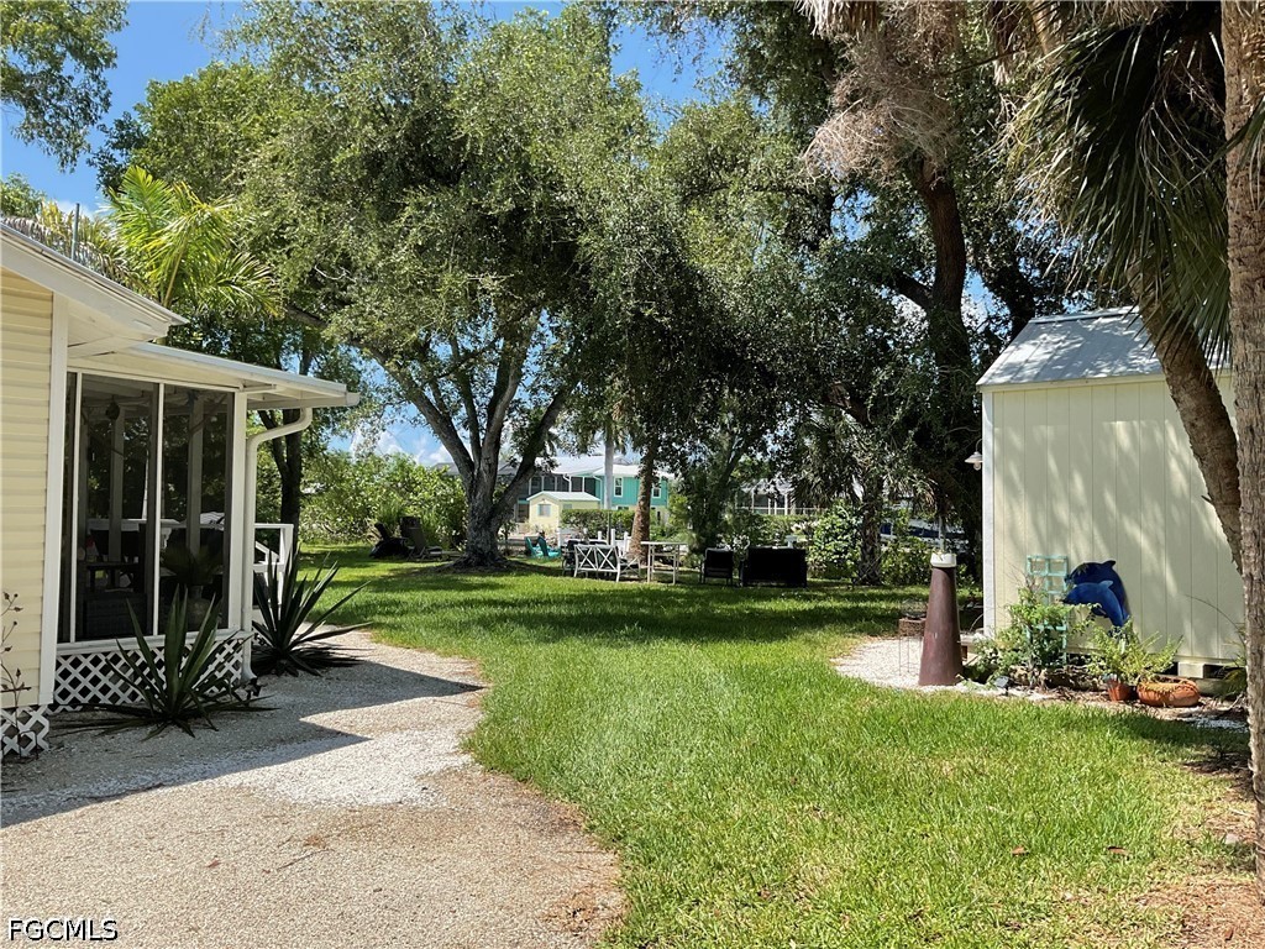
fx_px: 1060
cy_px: 474
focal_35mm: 29
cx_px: 632
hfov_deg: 61.7
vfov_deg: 48.2
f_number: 1.8
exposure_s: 1/1098
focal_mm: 3
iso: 16
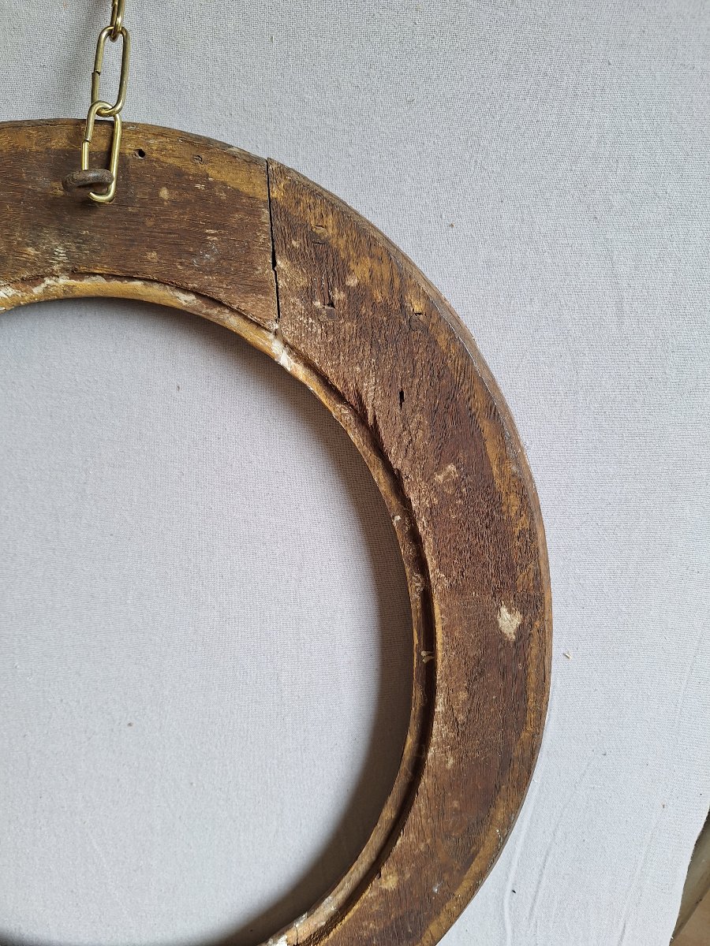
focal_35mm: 23
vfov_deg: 73.9
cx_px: 355
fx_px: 629
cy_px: 473
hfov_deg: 58.9
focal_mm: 5.54
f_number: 1.8
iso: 64
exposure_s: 1/100
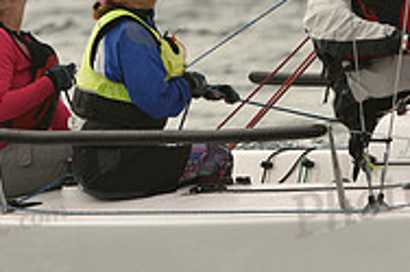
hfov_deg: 2.4
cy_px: 99
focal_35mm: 866
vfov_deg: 1.6
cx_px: 181
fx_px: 9854
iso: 320
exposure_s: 1/1600
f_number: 6.3
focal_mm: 280
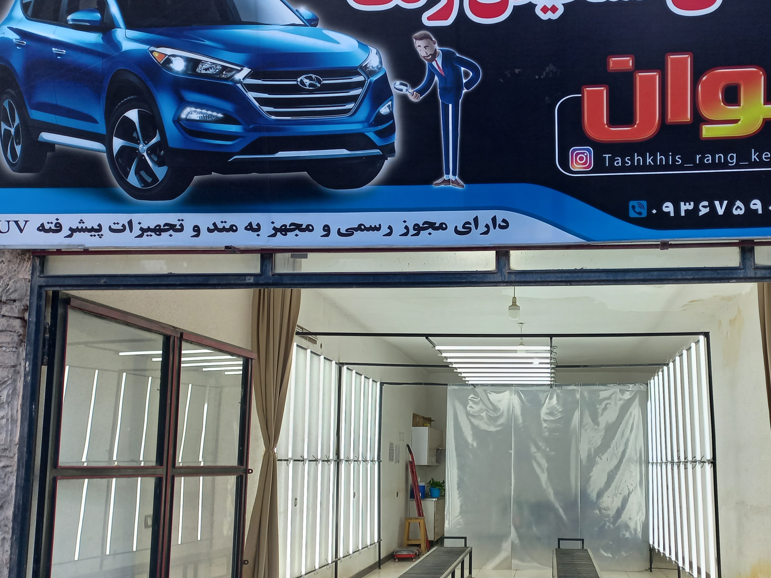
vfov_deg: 36.6
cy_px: 361
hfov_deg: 47.3
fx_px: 869
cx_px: 498
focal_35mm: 39
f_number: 1.8
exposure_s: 1/50
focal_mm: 4.6
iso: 32
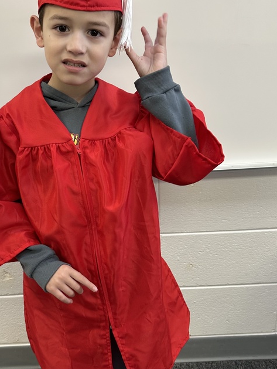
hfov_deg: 36.3
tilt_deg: -19.4
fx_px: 416
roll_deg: +3.3
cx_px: 84
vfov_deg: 47.8
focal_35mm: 39
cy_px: 175
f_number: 1.78
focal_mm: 6.86
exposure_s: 1/60
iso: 125
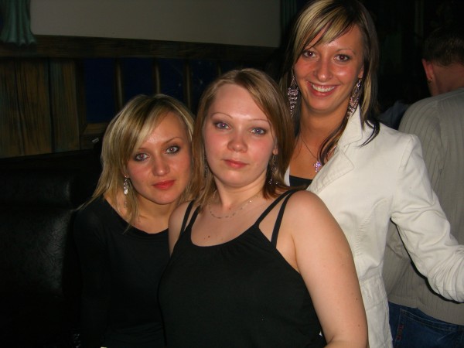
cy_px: 174
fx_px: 509
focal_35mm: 38
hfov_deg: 49.0
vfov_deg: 37.7
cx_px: 232
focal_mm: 7.9
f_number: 2.8
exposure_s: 1/60
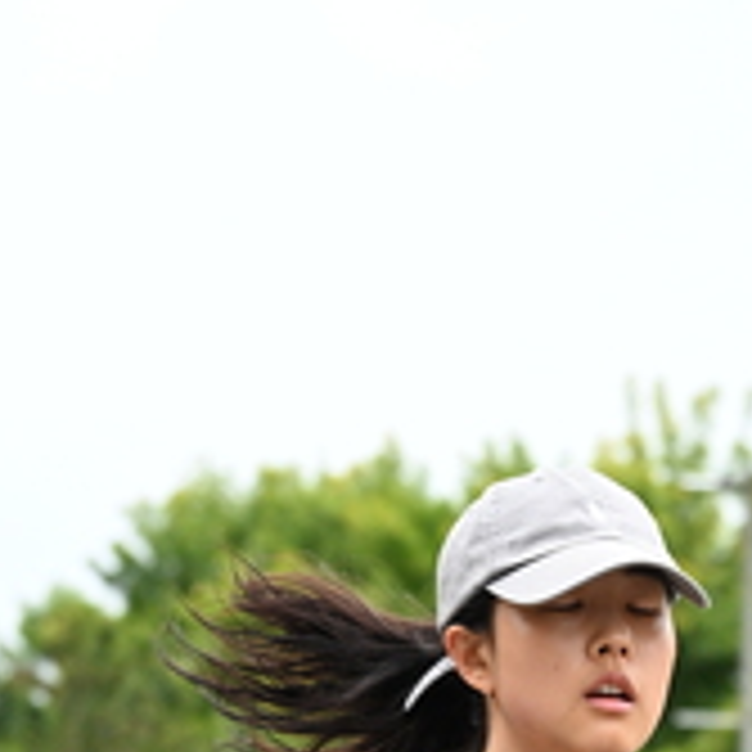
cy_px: 1045
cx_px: 417
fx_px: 4621
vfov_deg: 9.1
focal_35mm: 188
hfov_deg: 9.3
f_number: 4
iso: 1600
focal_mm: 67
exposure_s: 1/640
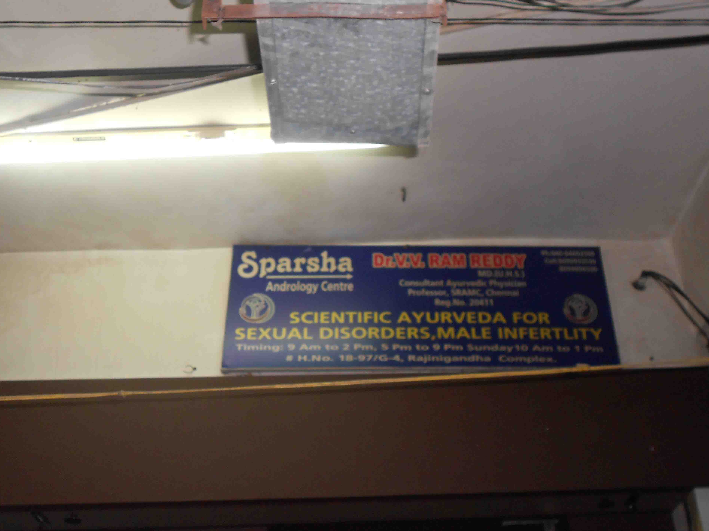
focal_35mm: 42
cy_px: 268
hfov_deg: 44.7
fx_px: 860
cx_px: 395
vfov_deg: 34.3
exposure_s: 1/30
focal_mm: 6.9
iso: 200
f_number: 3.9
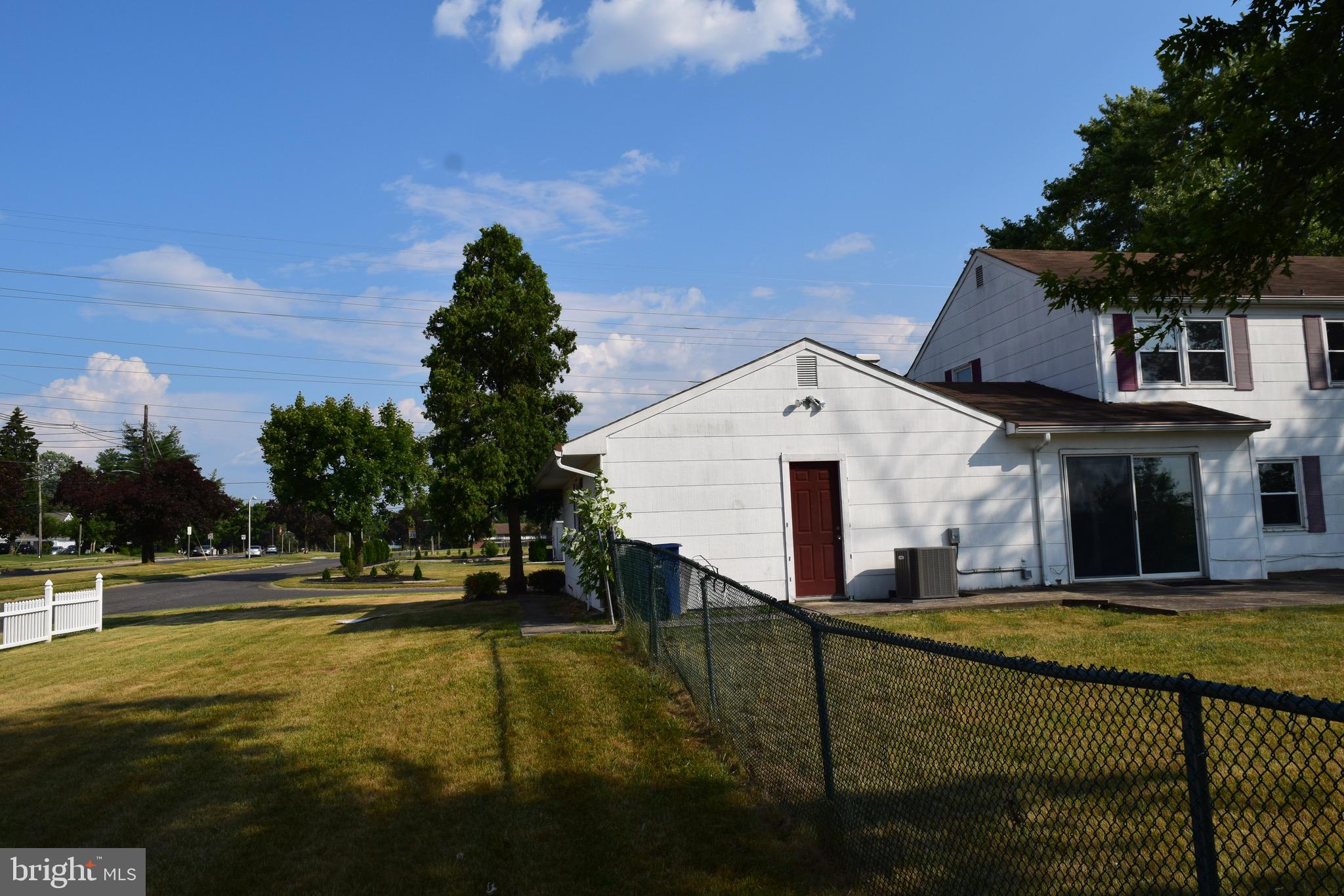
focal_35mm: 27
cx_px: 672
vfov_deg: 47.9
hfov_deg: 67.4
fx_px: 1008
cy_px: 448
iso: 220
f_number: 11
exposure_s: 1/500
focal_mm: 18
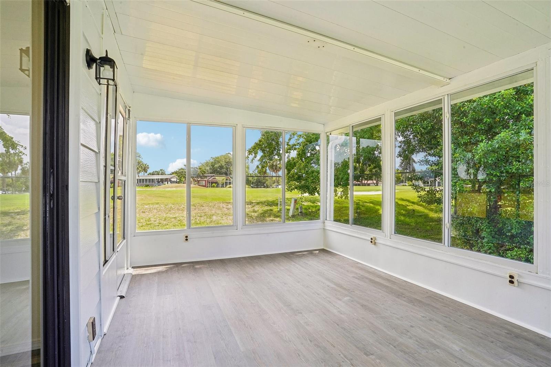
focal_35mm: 17
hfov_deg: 93.3
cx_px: 276
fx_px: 260
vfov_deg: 70.4
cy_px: 184
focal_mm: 17
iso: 250
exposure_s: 1/30
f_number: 18
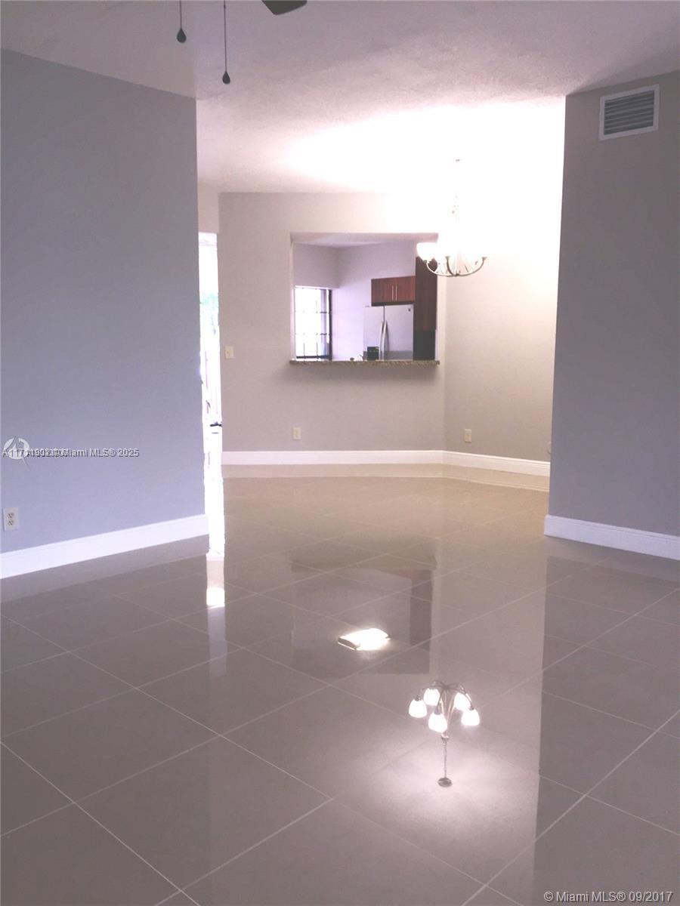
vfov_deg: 61.7
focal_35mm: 29
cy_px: 453
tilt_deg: -7.7
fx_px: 760
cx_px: 340
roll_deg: +0.7
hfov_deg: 48.2
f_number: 2.2
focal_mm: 4.15
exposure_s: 1/32
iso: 32
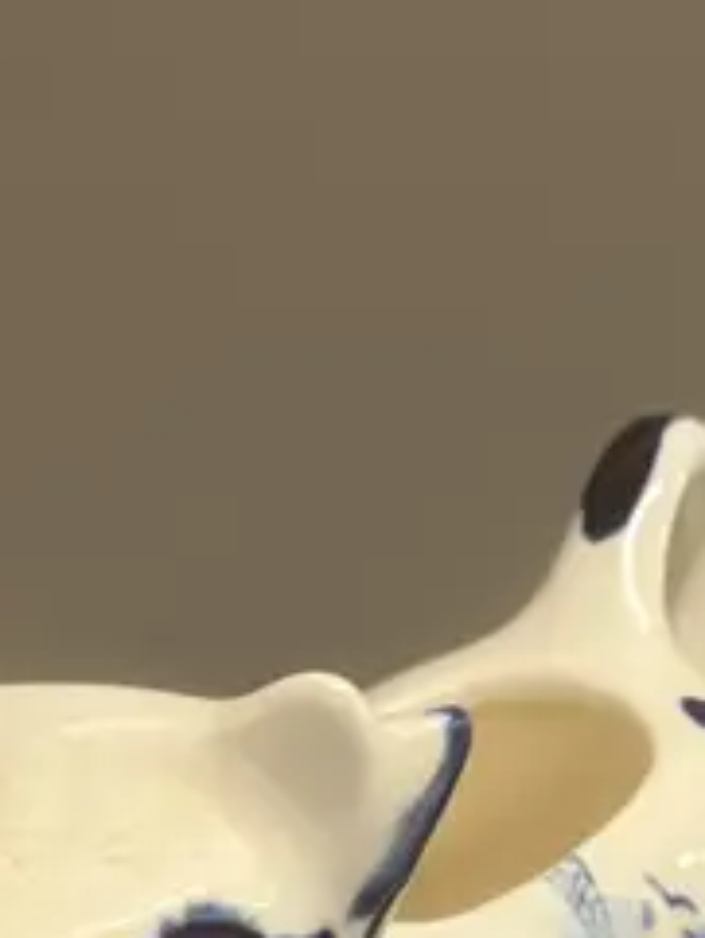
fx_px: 3229
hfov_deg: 12.4
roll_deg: +2.0
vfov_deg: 15.2
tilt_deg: -25.1
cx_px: 612
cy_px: 1428
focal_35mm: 119
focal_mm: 3.99
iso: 80
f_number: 1.8
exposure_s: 1/50
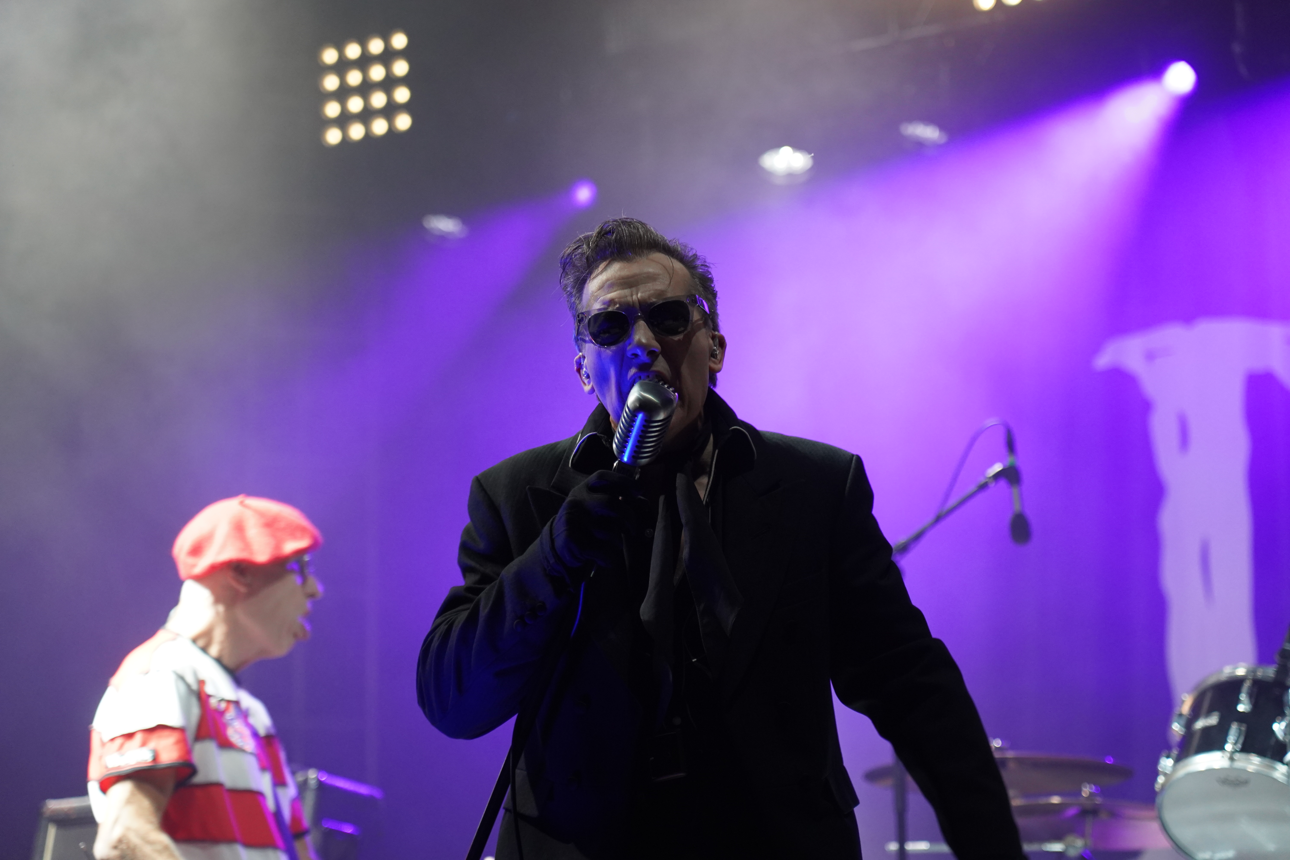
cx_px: 645
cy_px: 430
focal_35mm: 105
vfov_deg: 13.0
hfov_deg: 19.5
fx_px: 3762
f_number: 4
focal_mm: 105
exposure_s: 1/160
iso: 3200
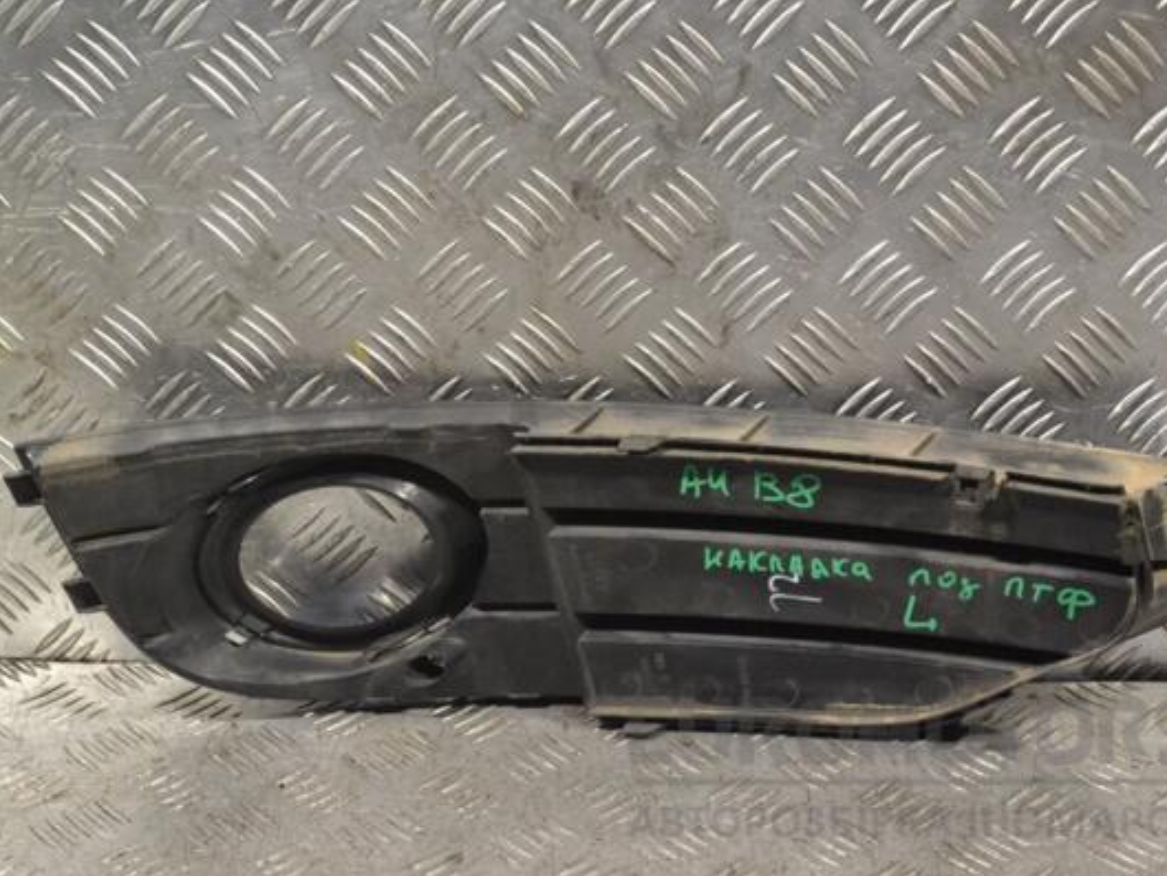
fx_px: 2428
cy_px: 437
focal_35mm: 72
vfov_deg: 20.4
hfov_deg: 27.0
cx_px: 587
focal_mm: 44
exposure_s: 1/250
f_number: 8
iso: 3200
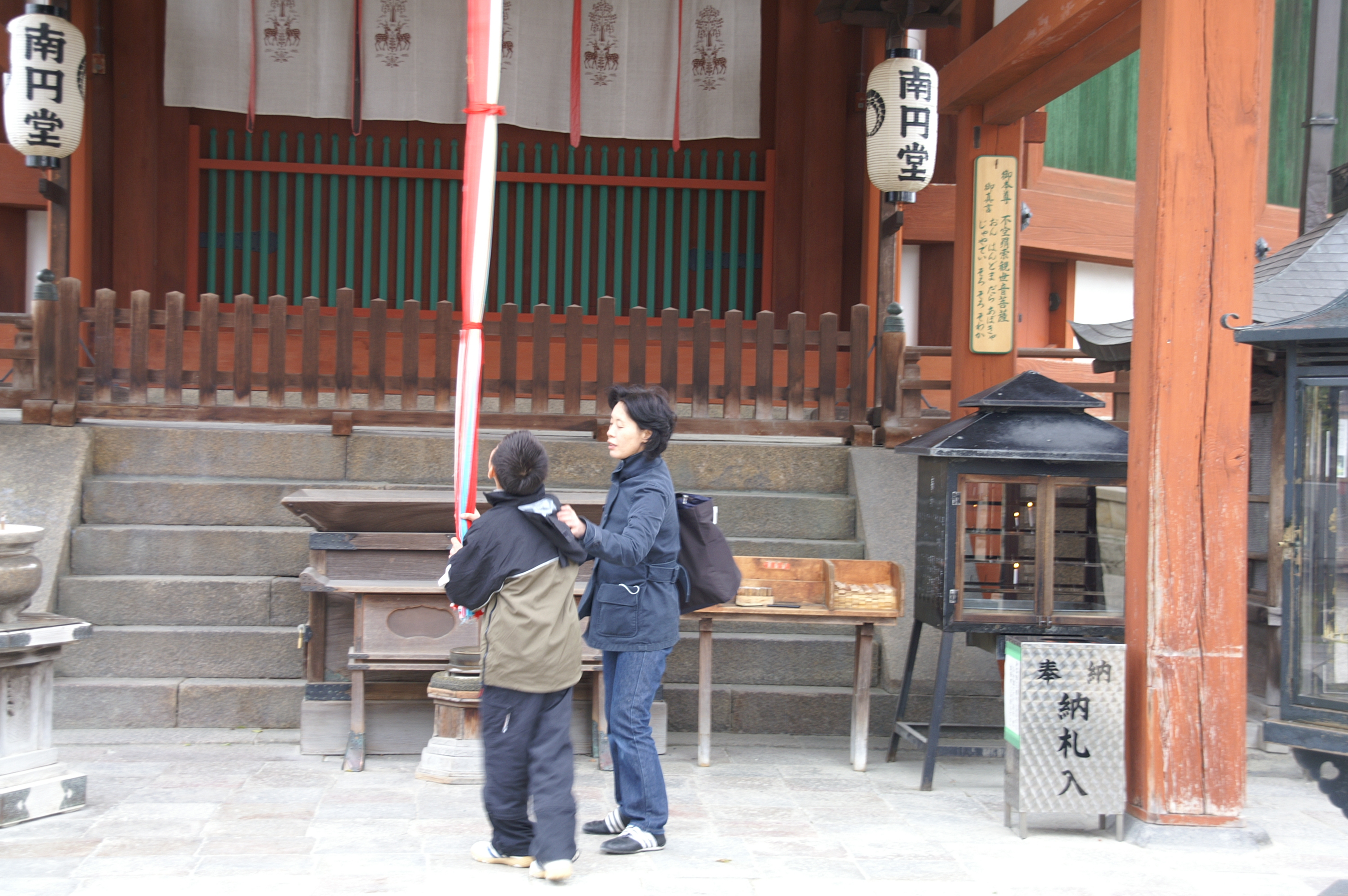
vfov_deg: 20.1
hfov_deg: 29.9
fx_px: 2525
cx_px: 674
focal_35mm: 68
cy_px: 448
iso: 125
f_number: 5
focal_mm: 45
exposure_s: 1/30
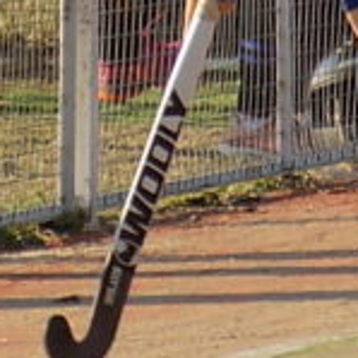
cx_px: 120
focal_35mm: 1413
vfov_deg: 1.2
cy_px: -73
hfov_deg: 1.2
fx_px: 16533
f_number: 5.9
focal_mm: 56.4
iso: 100
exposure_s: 1/250
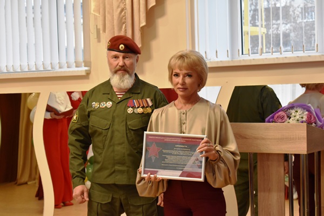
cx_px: 162
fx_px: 702
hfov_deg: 26.0
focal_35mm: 78
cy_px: 108
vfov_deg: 17.5
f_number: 5.6
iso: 1600
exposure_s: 1/125
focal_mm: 52
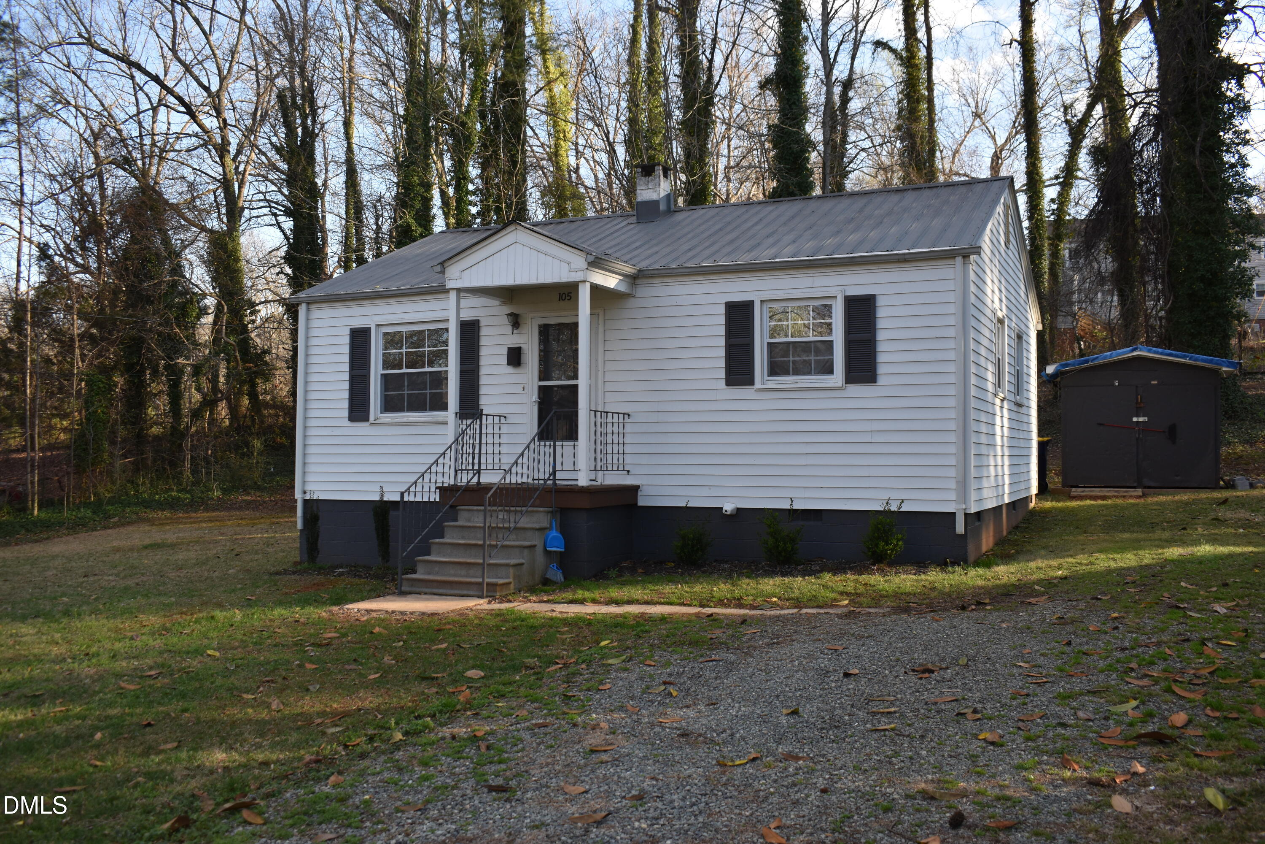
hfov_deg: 59.5
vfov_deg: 41.7
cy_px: 422
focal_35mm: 32
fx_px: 1107
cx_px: 632
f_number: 5.6
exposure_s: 1/250
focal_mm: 21
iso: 200
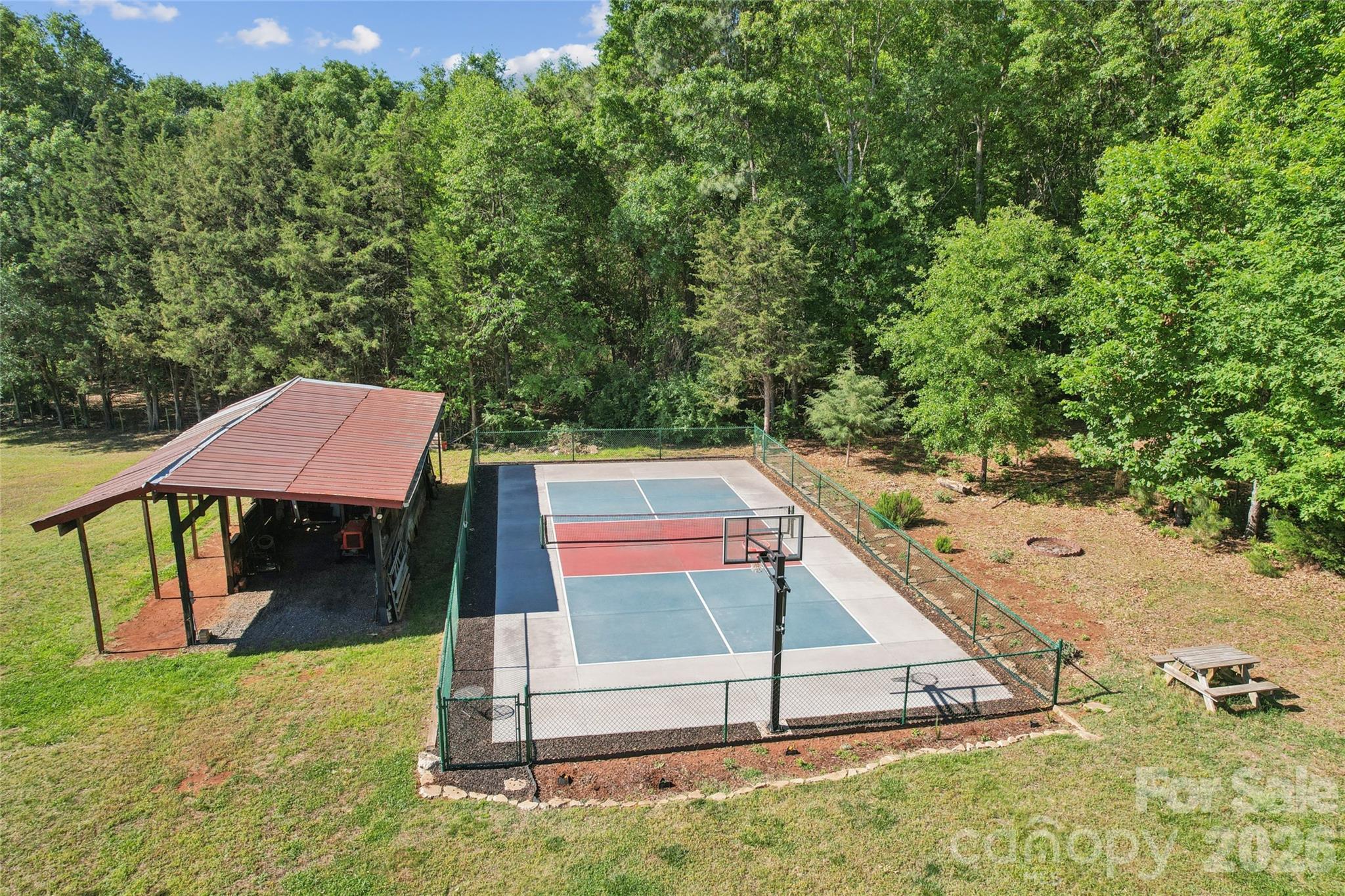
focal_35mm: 22
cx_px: 672
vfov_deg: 57.2
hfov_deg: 78.6
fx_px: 822
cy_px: 448
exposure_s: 1/125
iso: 100
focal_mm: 8.4
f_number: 2.8
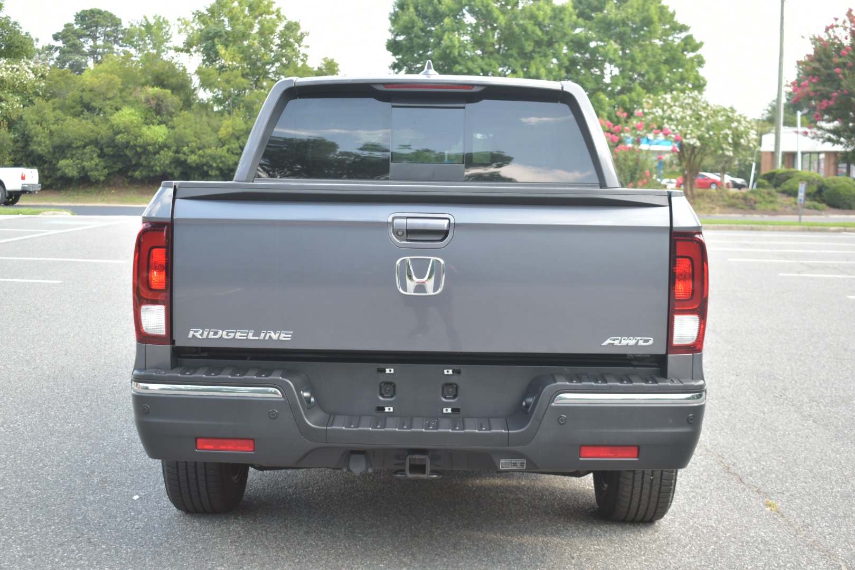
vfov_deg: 26.5
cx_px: 428
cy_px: 285
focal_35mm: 51
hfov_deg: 38.9
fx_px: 1211
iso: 100
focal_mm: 34
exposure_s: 1/50
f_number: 4.5
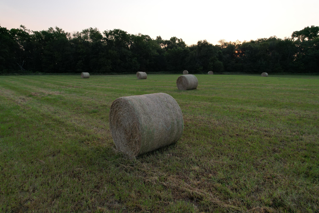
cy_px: 106
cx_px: 160
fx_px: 195
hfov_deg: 78.6
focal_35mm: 22
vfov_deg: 57.2
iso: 110
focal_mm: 8.38
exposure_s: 1/50
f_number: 2.8
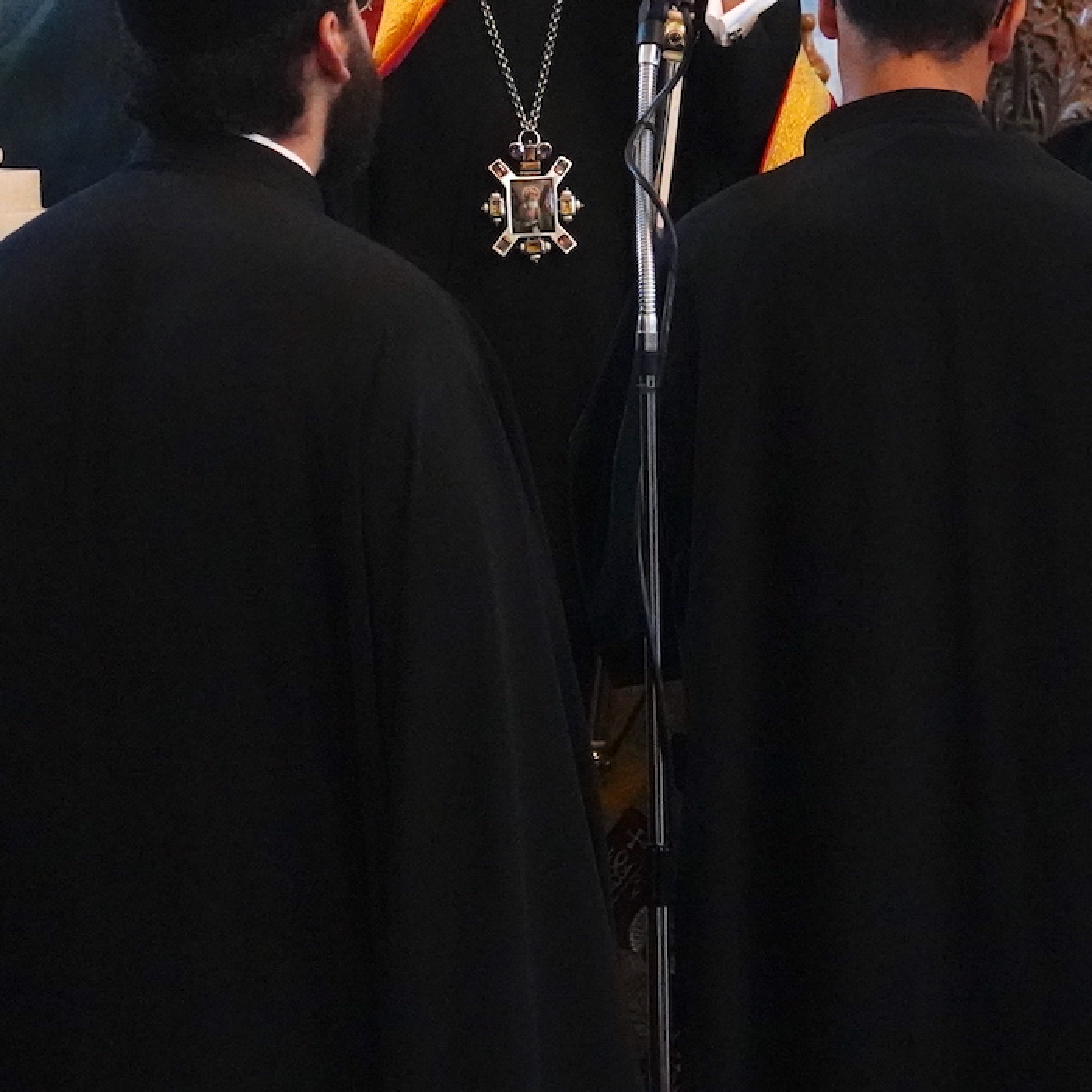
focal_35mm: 200
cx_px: 0
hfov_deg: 8.7
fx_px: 7138
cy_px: 129
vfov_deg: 8.7
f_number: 5.6
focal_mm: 86
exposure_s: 1/500
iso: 25600
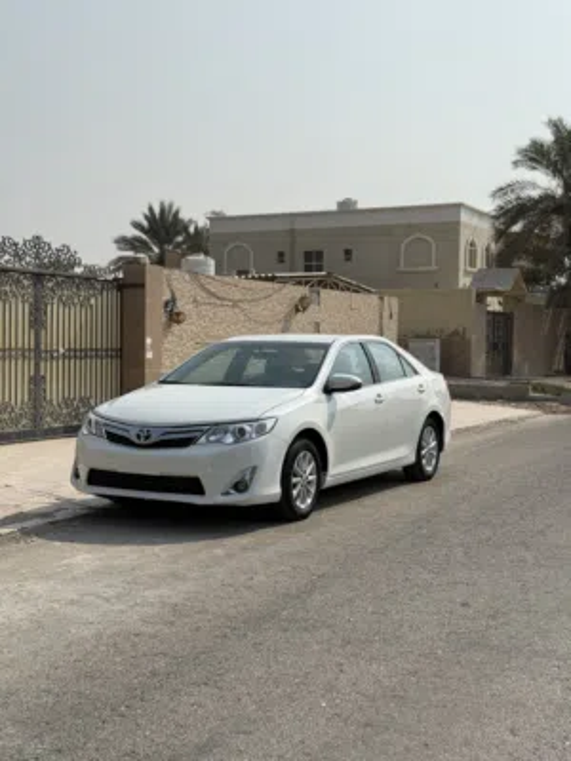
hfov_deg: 30.3
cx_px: 286
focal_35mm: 48
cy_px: 380
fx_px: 1056
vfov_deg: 39.7
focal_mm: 6.76
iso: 80
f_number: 1.78
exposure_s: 1/11364
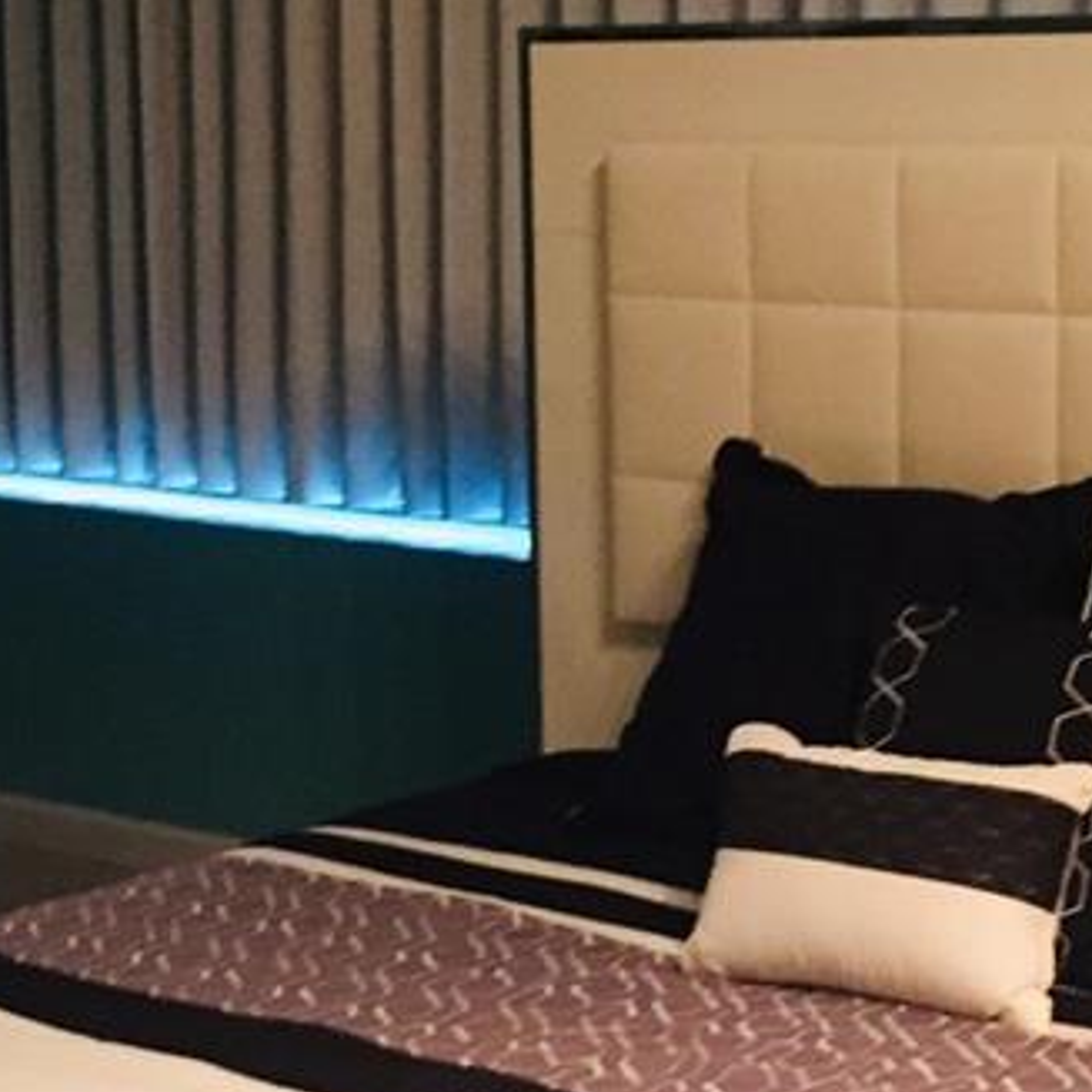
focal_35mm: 94
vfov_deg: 18.5
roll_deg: +0.6
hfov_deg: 18.5
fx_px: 3355
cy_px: 478
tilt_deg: -8.6
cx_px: 498
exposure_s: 1/15
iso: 250
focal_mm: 4.15
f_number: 2.2
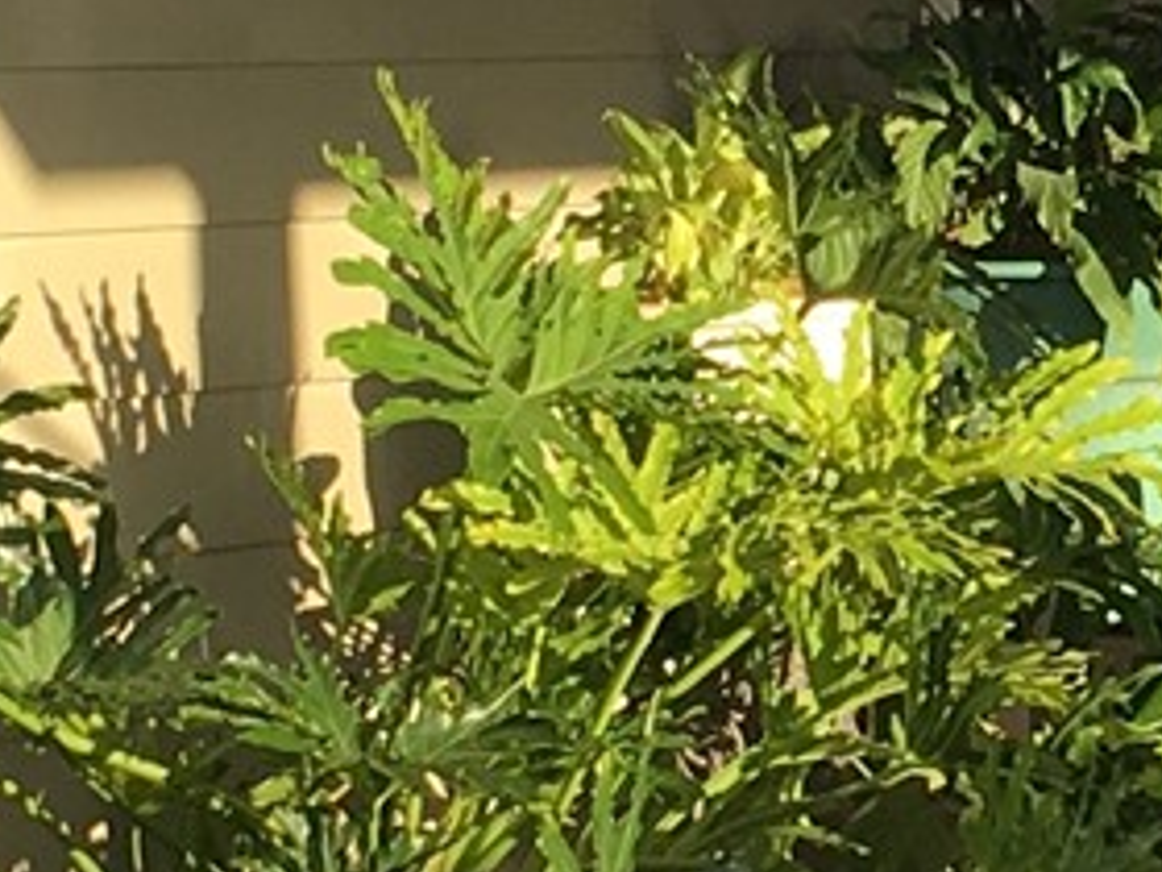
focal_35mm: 212
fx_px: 7116
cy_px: 424
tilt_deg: -2.8
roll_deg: +0.5
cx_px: 1291
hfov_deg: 9.2
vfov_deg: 7.0
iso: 25
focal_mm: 4.15
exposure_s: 1/516
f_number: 2.2
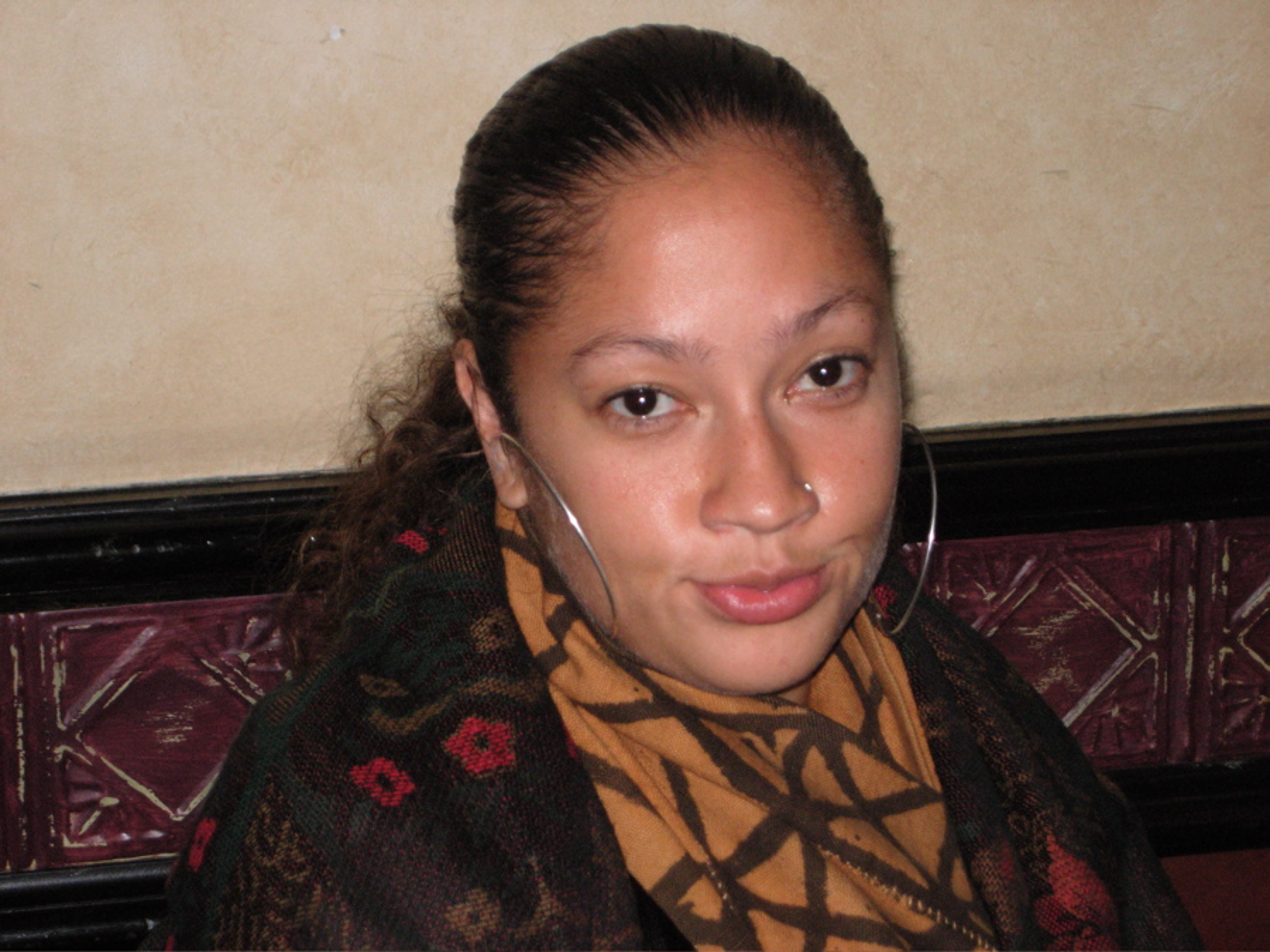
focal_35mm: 117
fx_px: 4293
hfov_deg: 16.8
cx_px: 635
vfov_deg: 12.7
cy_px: 476
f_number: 5.1
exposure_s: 1/362
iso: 200
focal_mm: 24.5
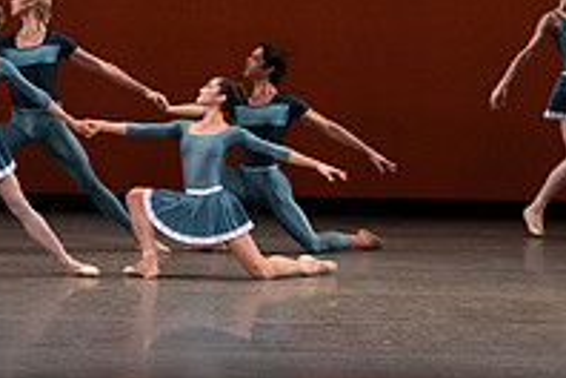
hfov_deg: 4.6
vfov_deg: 3.1
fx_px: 6996
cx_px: -111
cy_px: -159
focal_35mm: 445
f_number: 9
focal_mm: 152
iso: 5000
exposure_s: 1/400
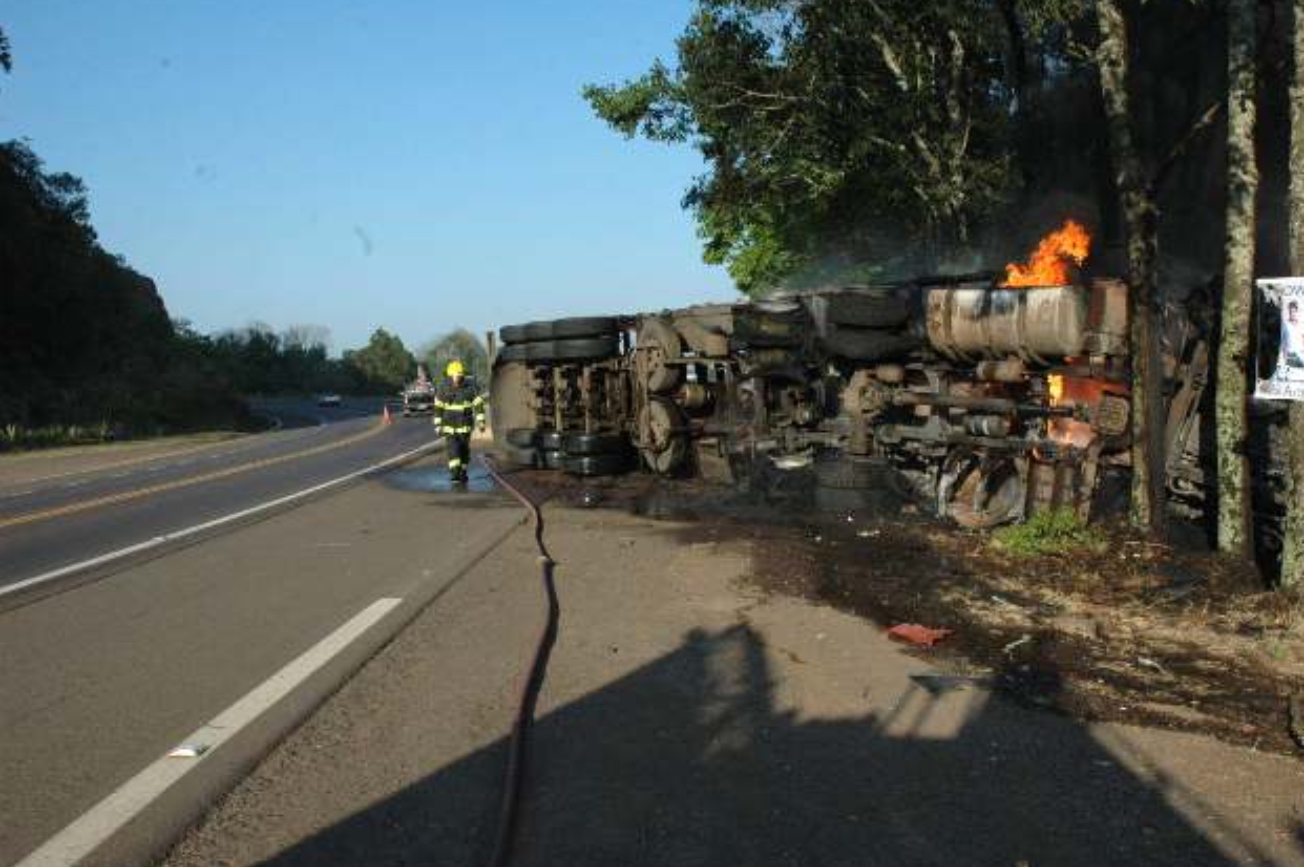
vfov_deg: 38.8
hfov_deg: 55.8
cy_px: 435
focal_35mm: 34
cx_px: 670
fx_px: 1231
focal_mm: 22
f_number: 11
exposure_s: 1/500
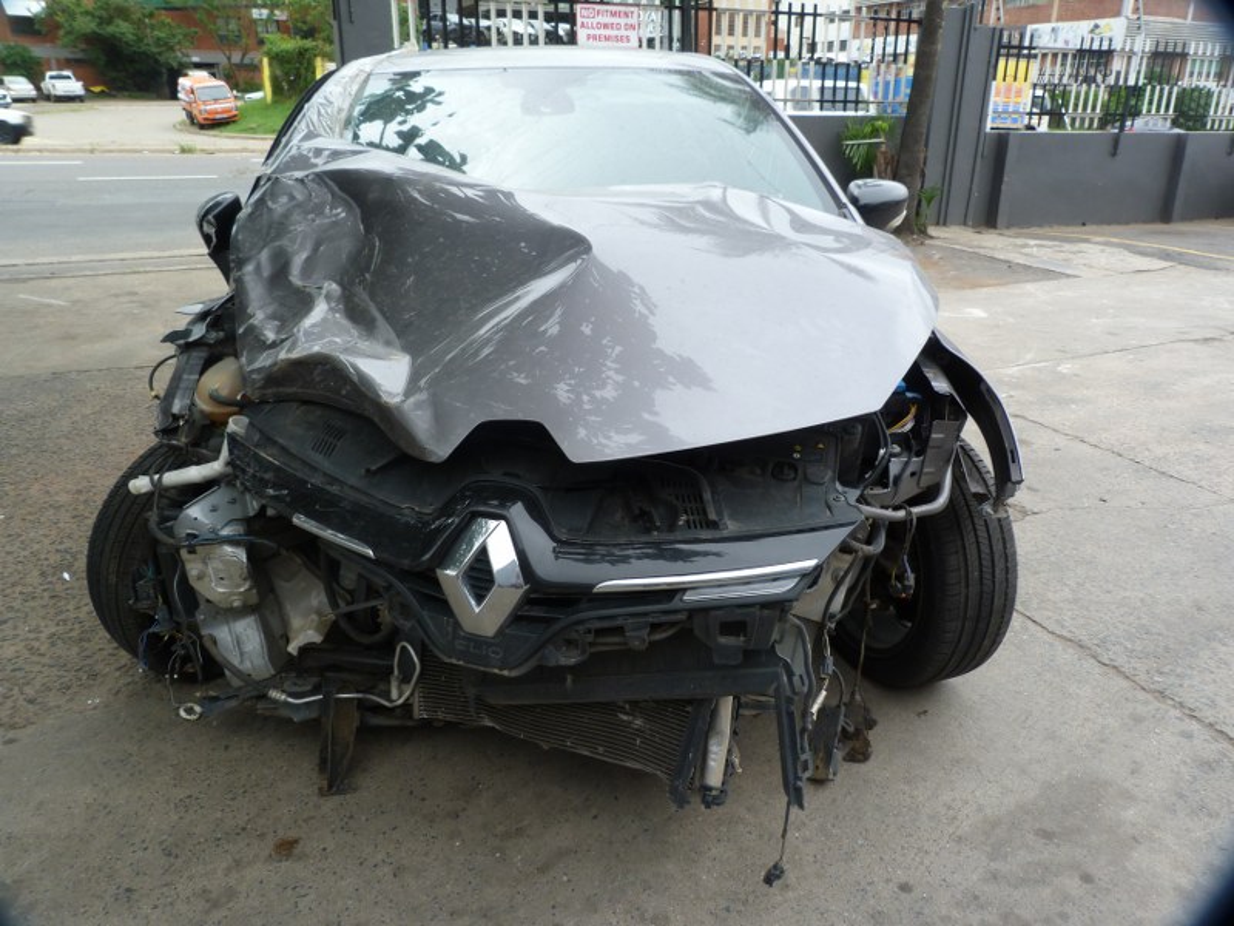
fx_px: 891
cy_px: 463
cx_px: 617
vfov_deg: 54.9
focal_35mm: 25
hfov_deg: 69.4
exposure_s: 1/100
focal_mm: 4.5
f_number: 4
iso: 80
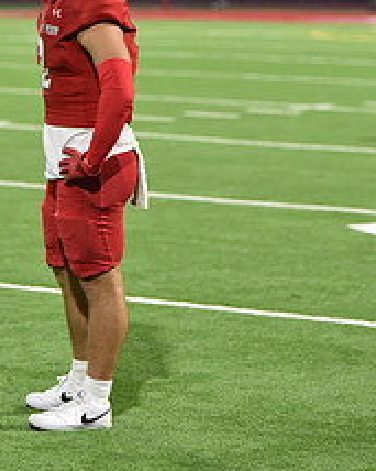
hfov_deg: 6.4
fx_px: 3355
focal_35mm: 241
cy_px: 53
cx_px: 64
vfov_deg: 8.0
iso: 10000
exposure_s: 1/1000
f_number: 2.8
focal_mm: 122
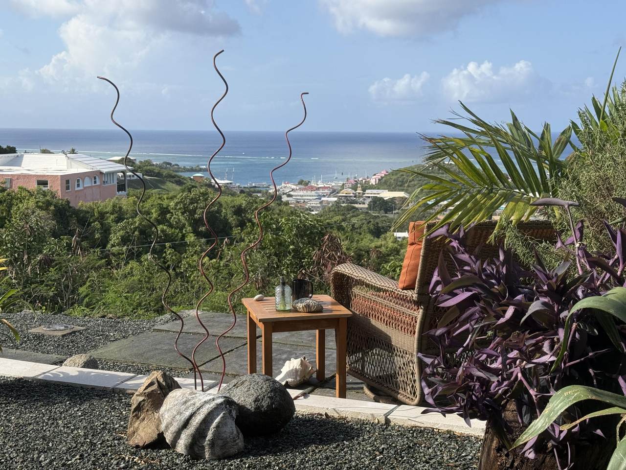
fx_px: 868
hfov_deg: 39.7
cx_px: 313
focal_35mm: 48
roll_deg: -0.3
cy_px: 235
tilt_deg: -7.4
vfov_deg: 30.3
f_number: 1.78
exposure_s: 1/4098
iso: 64
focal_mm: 6.76
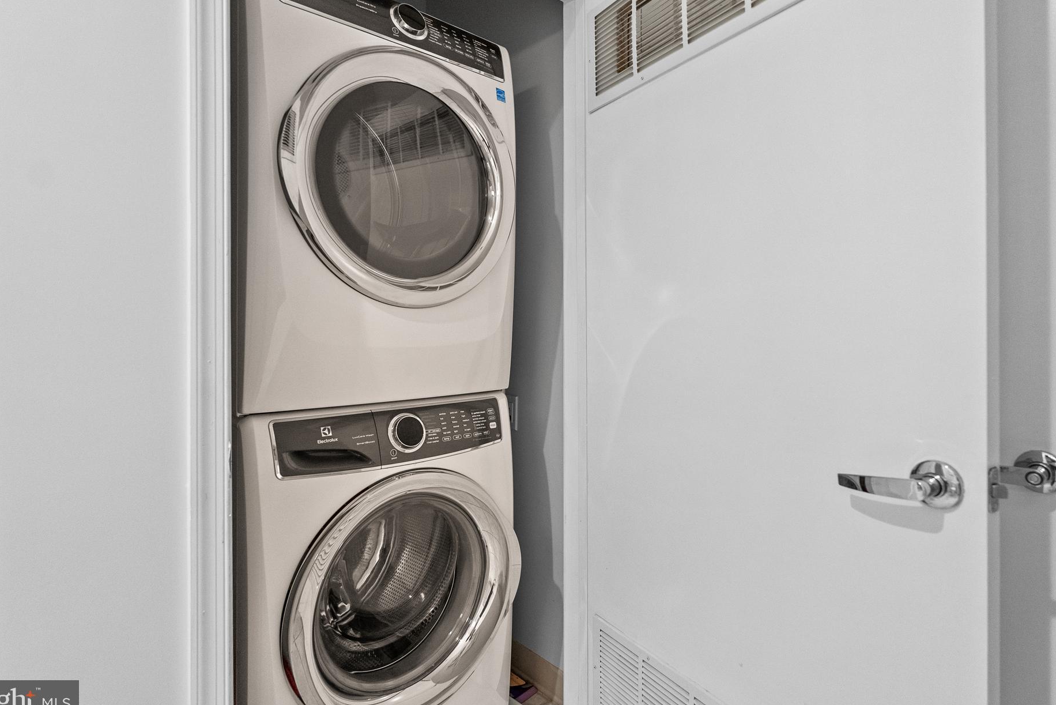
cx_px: 541
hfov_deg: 86.9
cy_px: 328
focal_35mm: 19
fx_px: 558
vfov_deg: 64.5
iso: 800
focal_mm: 17
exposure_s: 1/25
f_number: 4
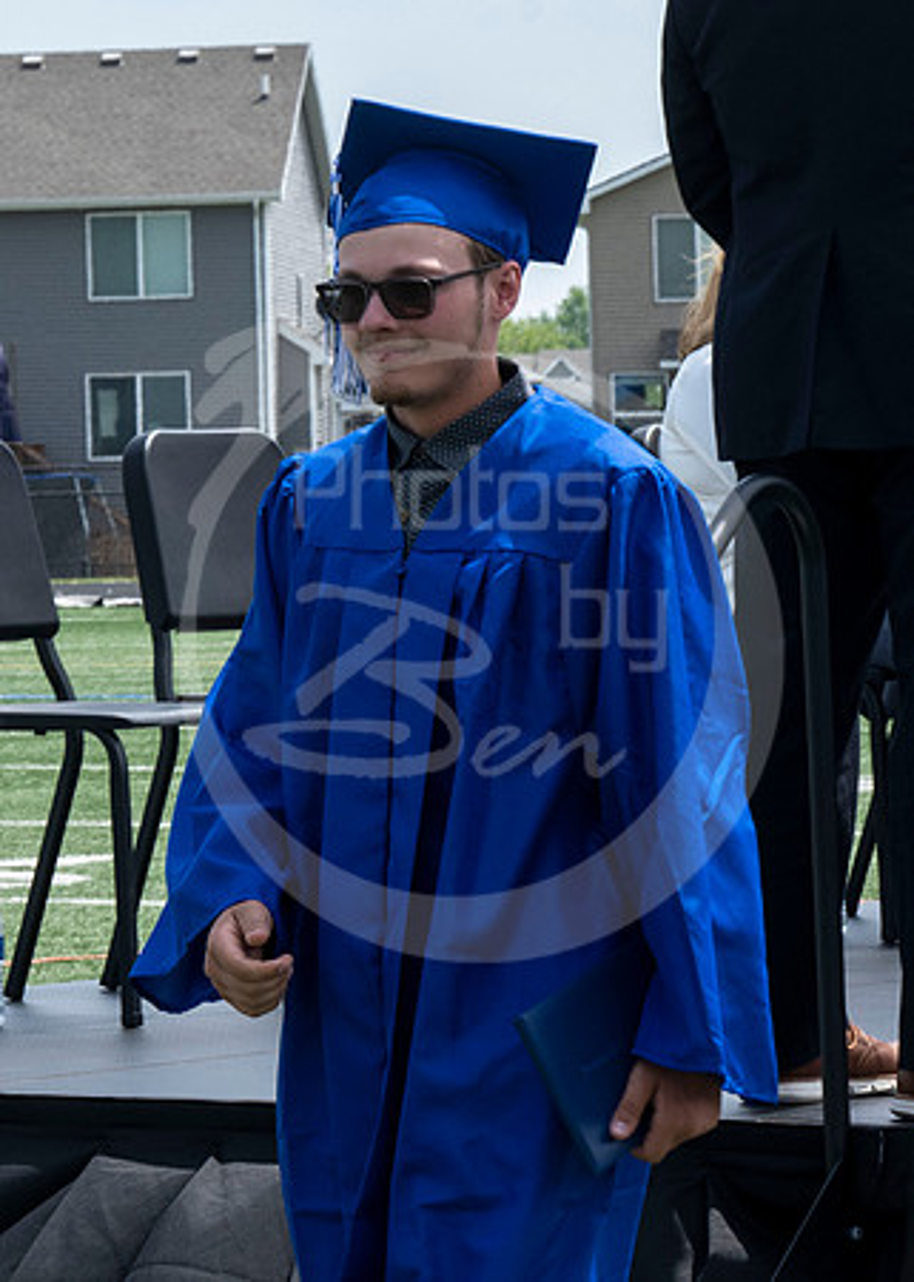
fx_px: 7996
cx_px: -122
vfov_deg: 9.2
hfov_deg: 6.5
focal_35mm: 220
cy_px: 428
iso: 200
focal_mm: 70
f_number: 13
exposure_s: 1/250
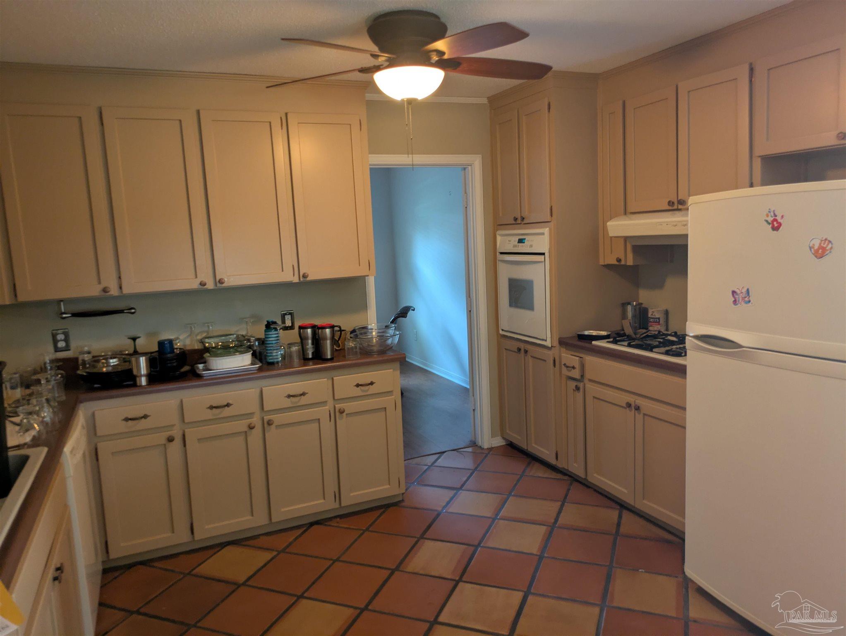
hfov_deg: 69.4
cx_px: 423
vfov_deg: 54.9
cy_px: 318
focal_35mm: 25
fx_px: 611
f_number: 1.89
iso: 263
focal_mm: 5.43
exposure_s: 1/30
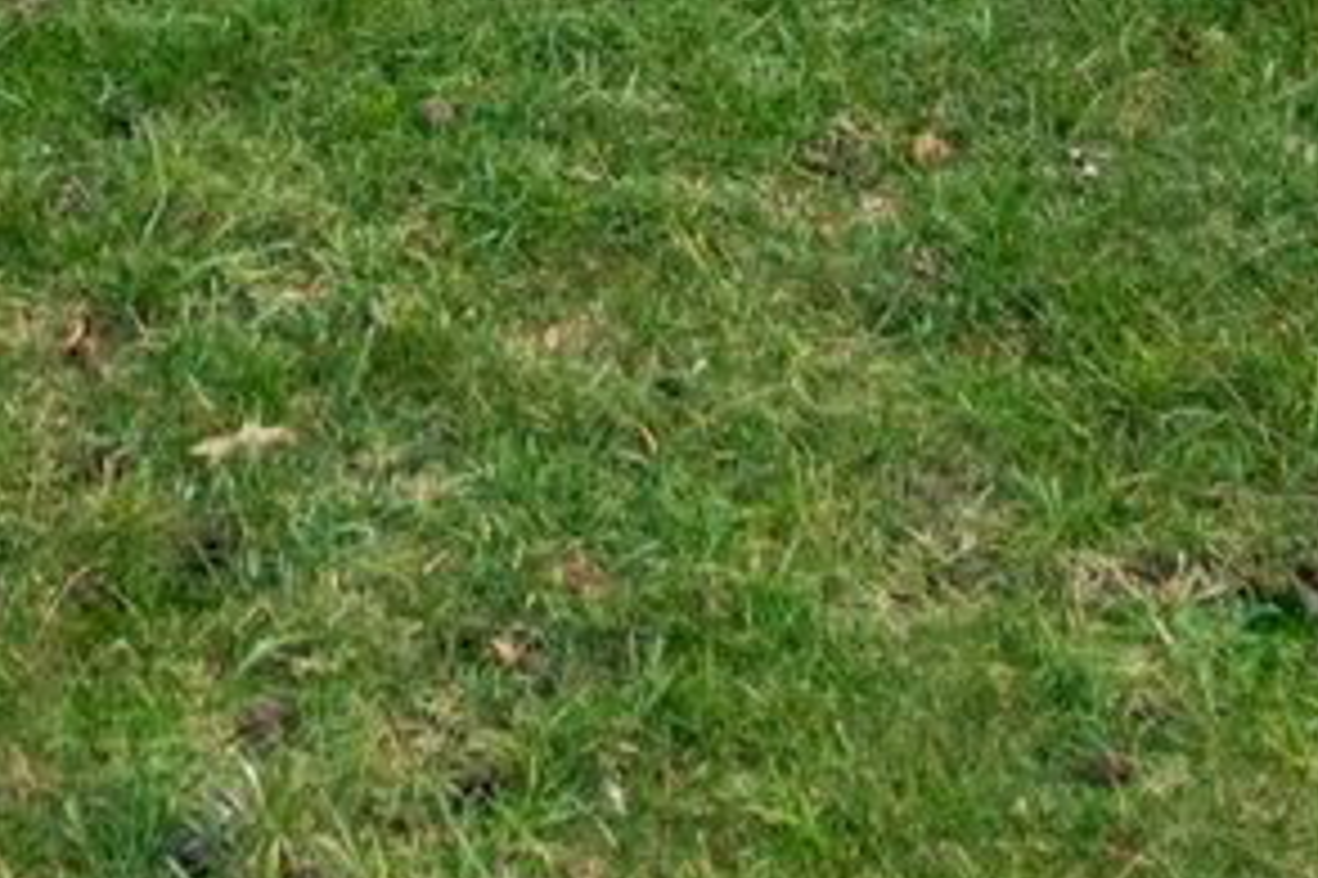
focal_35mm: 112
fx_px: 4098
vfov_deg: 9.7
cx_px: 135
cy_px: -1684
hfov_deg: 18.0
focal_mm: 16
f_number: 8
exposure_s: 1/640
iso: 1250
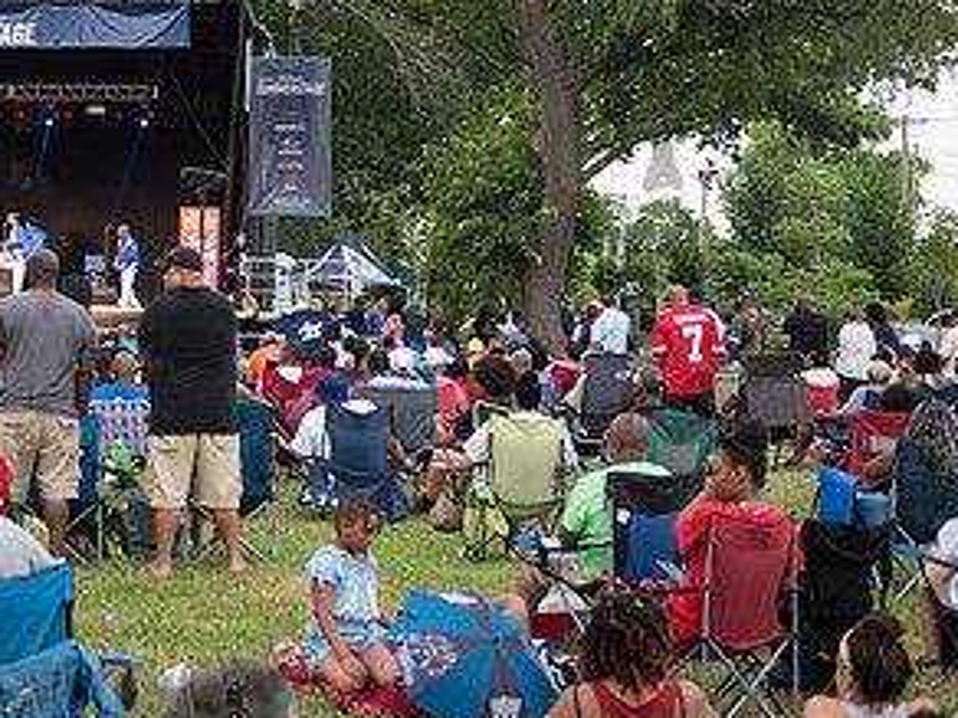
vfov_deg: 17.0
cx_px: 26
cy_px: 133
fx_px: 2380
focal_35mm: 86
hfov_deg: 22.0
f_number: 3.5
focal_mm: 45
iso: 1250
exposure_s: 1/125
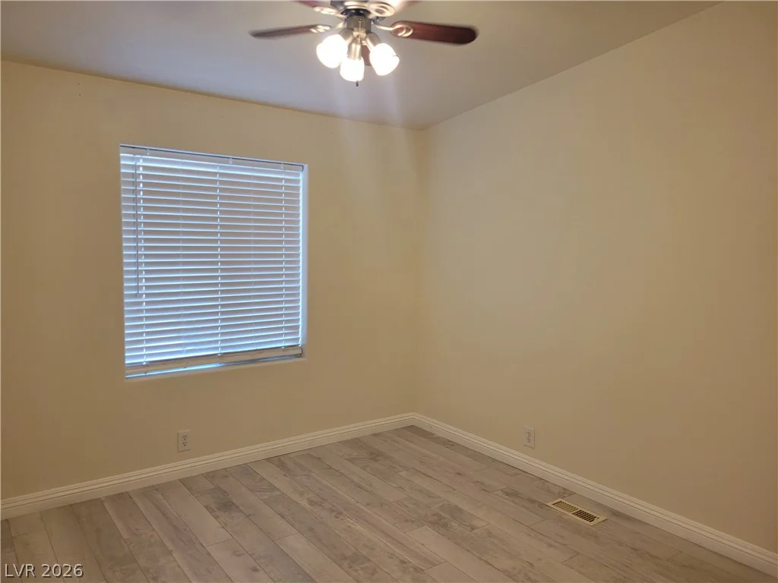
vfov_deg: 53.1
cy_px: 292
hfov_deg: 67.3
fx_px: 584
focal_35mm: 26
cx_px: 389
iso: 200
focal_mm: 5.4
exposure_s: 1/60
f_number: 1.8
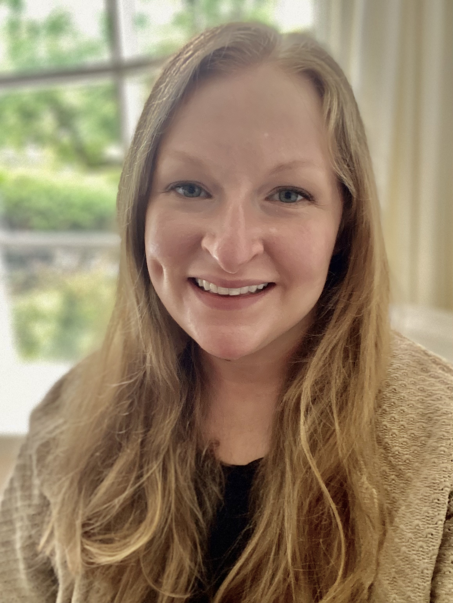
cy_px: 302
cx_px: 226
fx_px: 523
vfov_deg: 60.0
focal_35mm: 30
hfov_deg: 46.8
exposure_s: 1/60
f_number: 2.2
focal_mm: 2.71
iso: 400
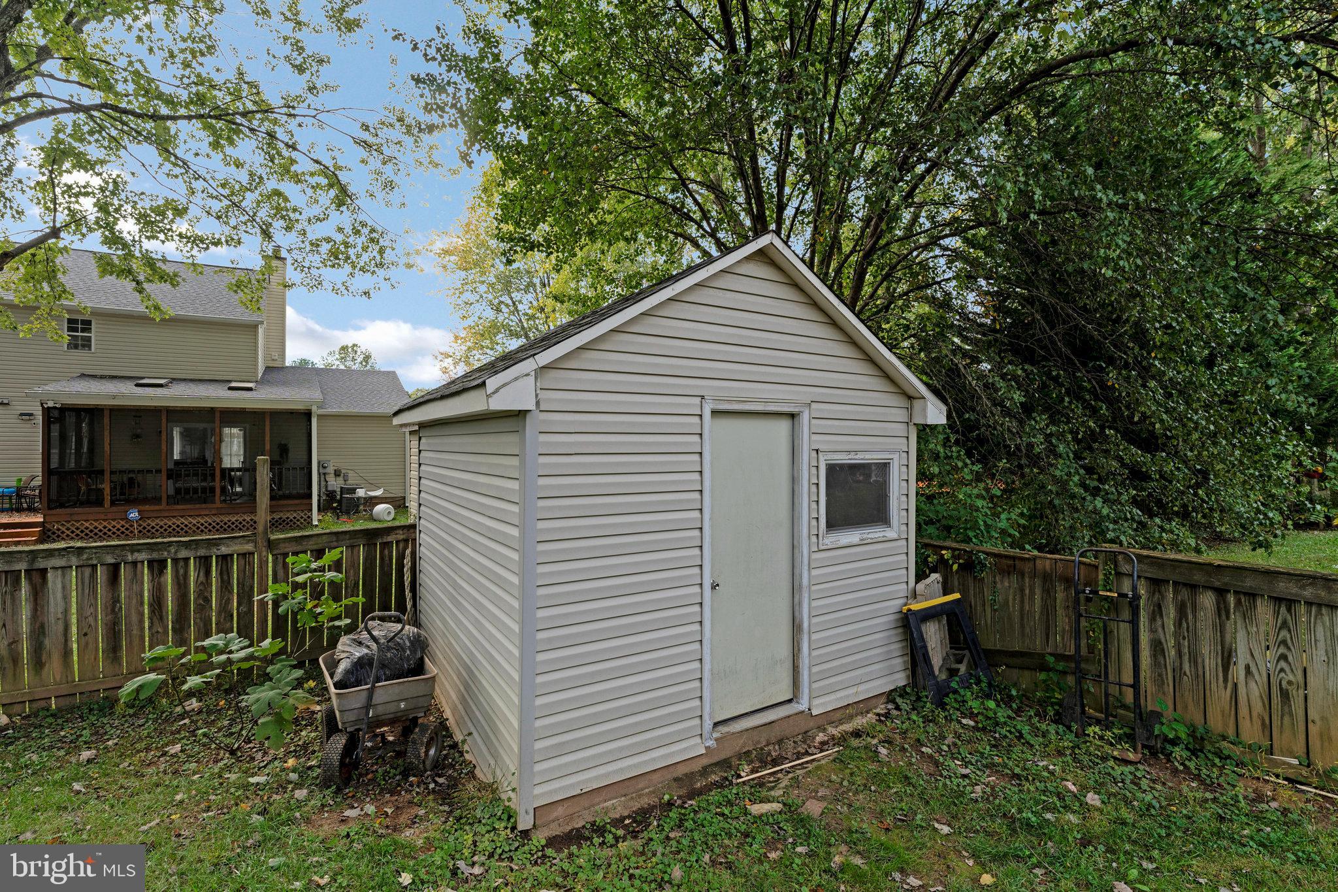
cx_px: 669
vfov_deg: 72.4
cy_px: 446
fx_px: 609
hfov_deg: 95.3
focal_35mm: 16
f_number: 8
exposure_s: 1/60
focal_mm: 16.4
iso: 100
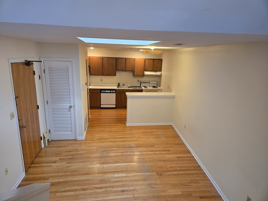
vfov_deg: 58.9
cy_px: 100
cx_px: 134
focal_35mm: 23
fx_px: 178
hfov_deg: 73.9
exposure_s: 1/120
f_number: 1.8
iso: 500
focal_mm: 5.4
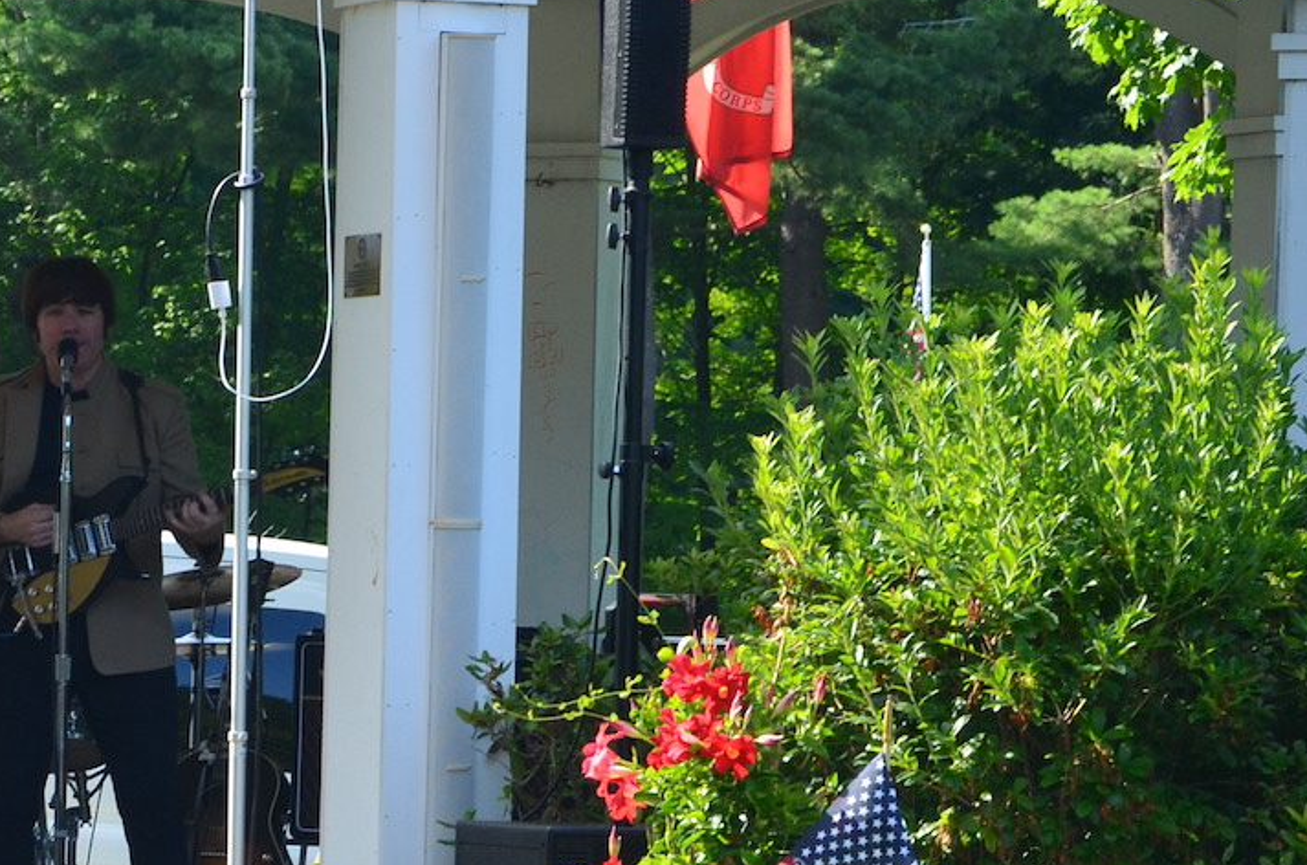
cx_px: 82
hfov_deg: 9.8
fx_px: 7544
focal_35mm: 208
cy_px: 951
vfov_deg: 6.5
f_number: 10
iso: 400
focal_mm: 55
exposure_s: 1/200
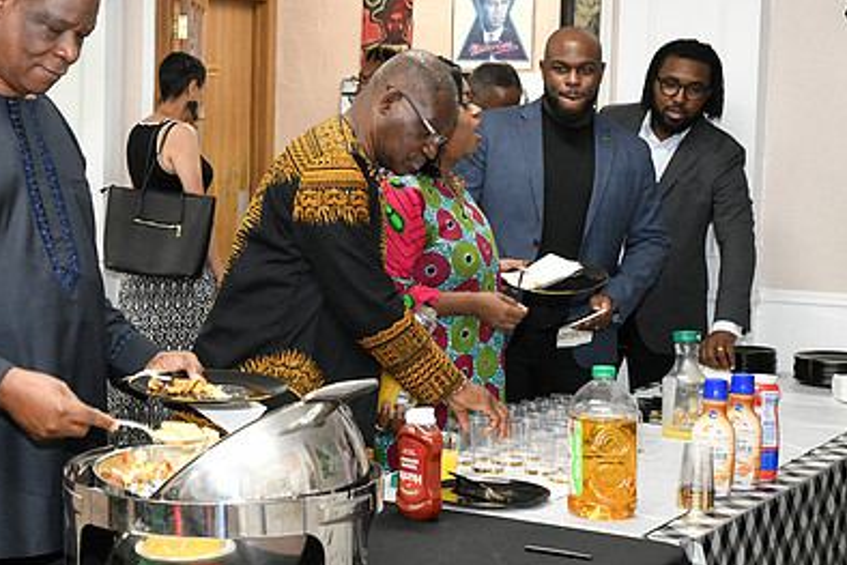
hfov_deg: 24.9
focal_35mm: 81
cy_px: 242
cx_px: 271
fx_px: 1906
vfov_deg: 16.9
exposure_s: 1/60
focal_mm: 55
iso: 6400
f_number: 11
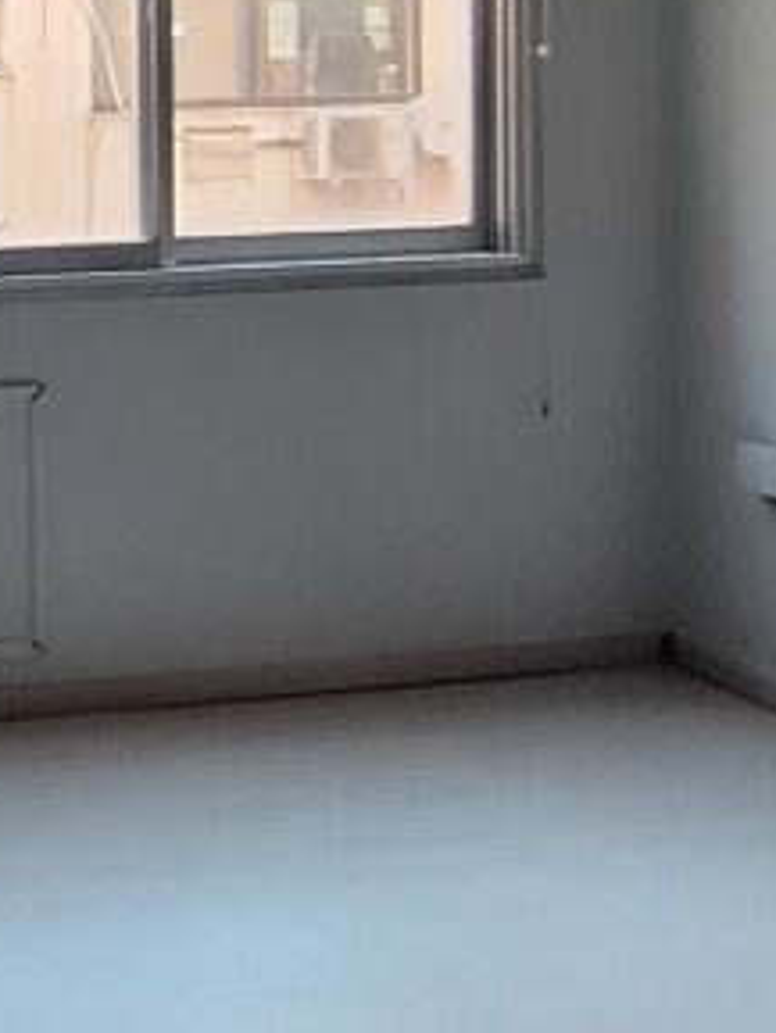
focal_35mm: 46
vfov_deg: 37.1
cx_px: -511
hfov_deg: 22.7
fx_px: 1374
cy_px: 7
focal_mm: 1.74
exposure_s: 1/50
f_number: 2.2
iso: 200
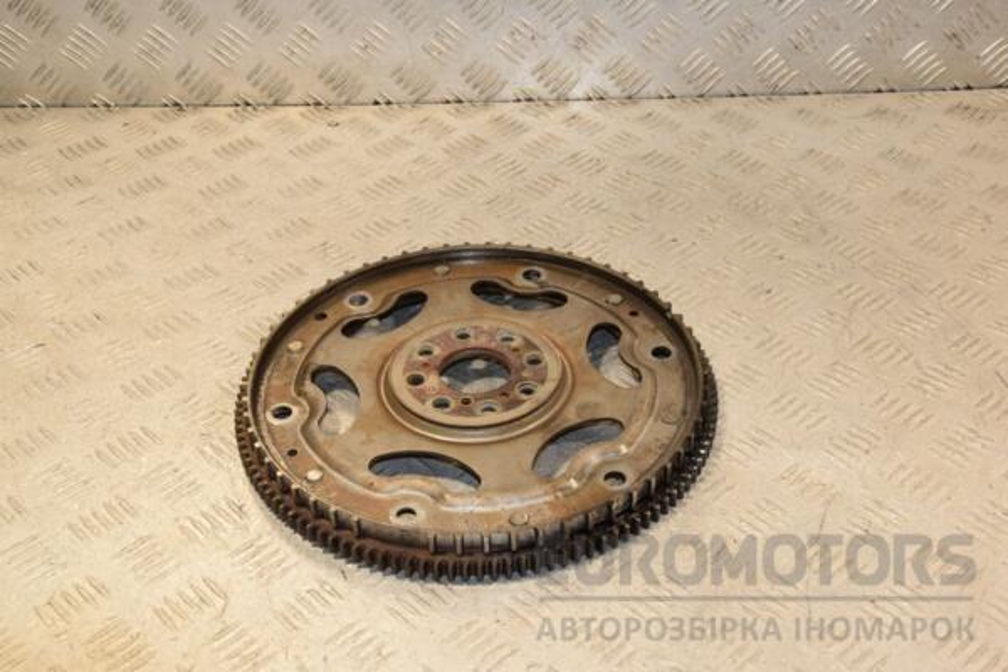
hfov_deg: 38.9
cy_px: 336
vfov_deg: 26.5
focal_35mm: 51
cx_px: 504
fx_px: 1428
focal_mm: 34
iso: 800
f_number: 8
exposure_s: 1/200
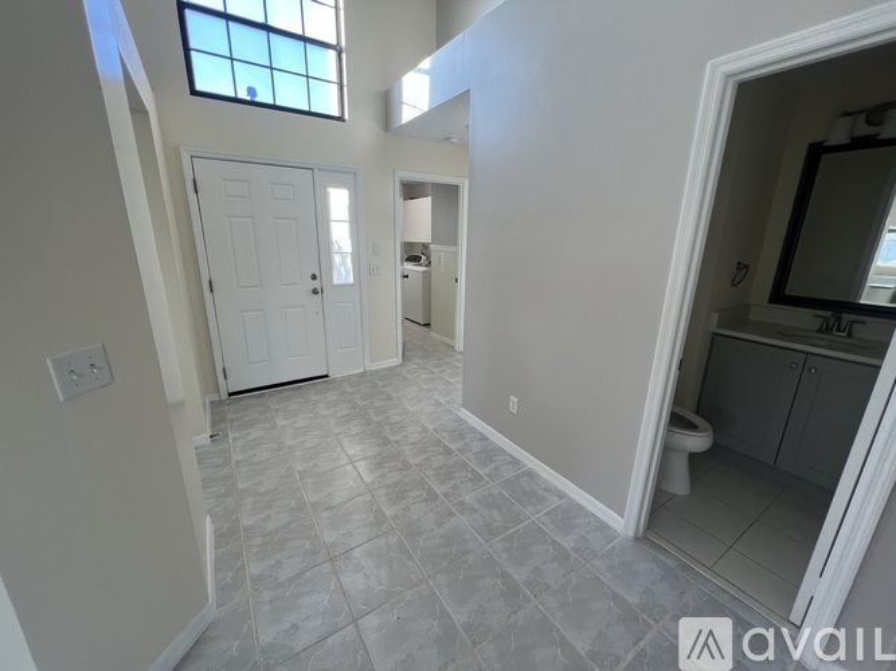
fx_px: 336
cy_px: 336
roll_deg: -0.3
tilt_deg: -14.5
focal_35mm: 13
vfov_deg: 89.9
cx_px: 448
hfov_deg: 106.2
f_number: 1.8
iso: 50
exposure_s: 1/120
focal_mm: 1.57
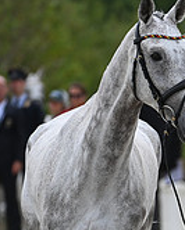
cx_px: 332
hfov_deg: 1.6
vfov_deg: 2.0
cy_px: 211
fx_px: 6728
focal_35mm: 984
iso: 400
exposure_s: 1/1600
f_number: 5.6
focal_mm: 300
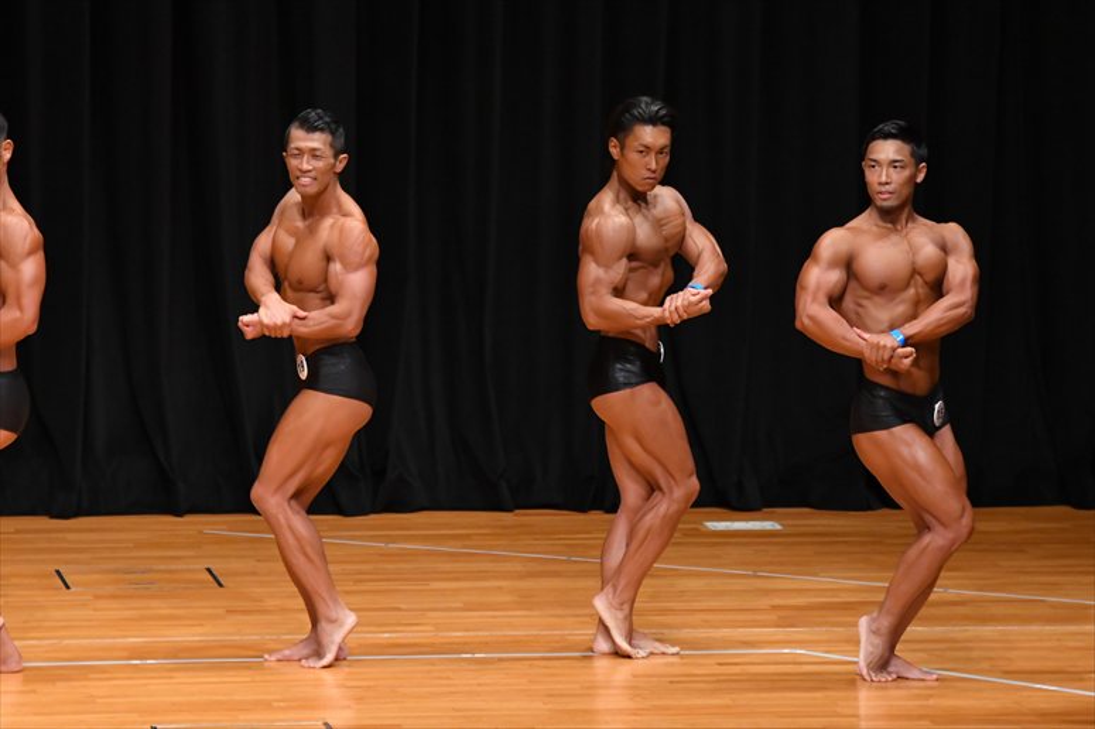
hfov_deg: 8.1
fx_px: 7753
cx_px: 548
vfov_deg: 5.4
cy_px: 364
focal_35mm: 255
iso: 4000
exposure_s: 1/400
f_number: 5.6
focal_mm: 170
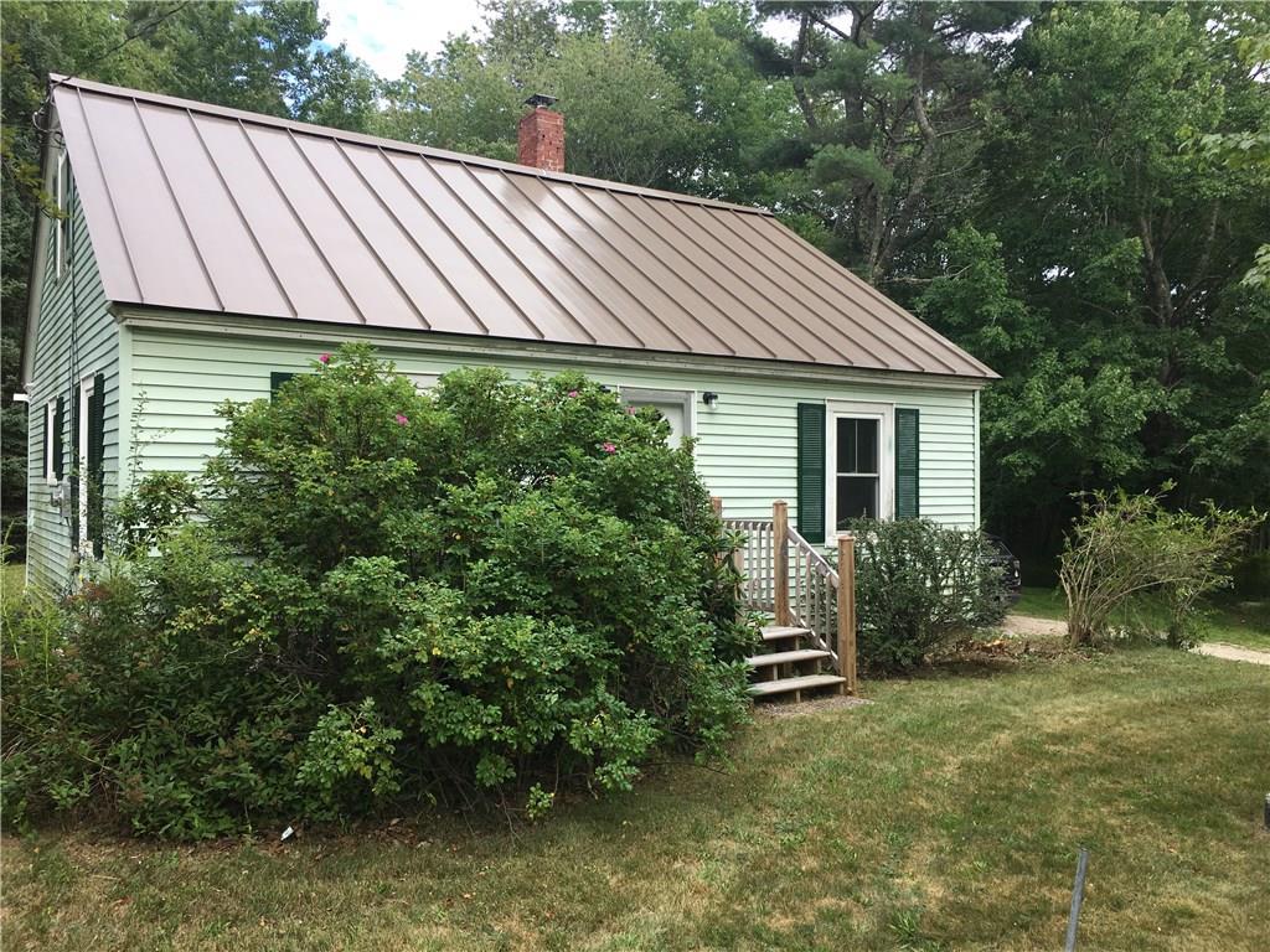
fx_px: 1064
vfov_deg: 48.2
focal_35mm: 29
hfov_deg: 61.7
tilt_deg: +3.0
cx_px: 635
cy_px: 476
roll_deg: +0.0
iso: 25
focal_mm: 4.15
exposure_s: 1/381
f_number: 2.2
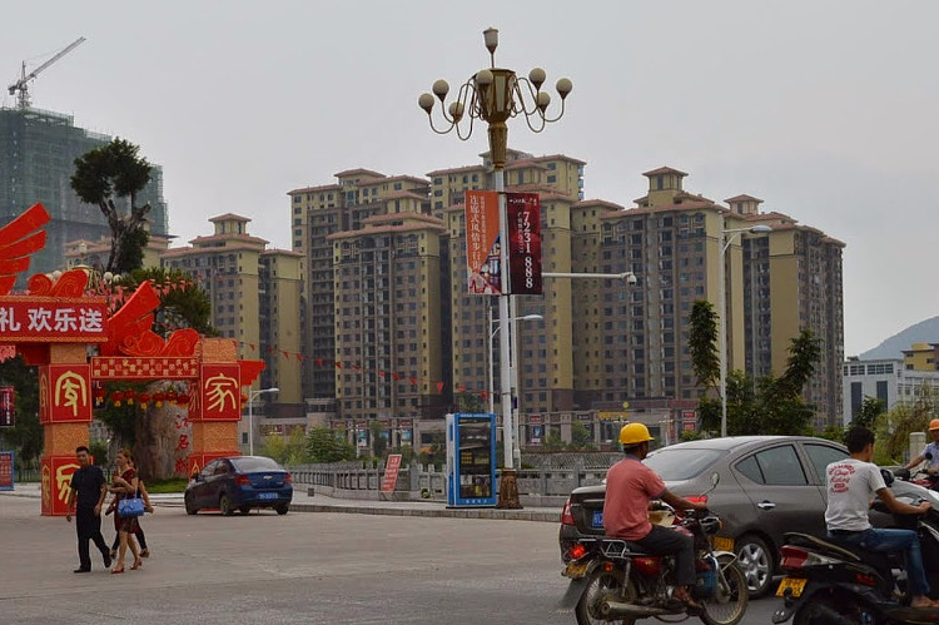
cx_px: 265
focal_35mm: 64
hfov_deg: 31.0
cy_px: 425
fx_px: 1668
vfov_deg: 21.1
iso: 320
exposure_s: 1/4000
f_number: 4.5
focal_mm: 20
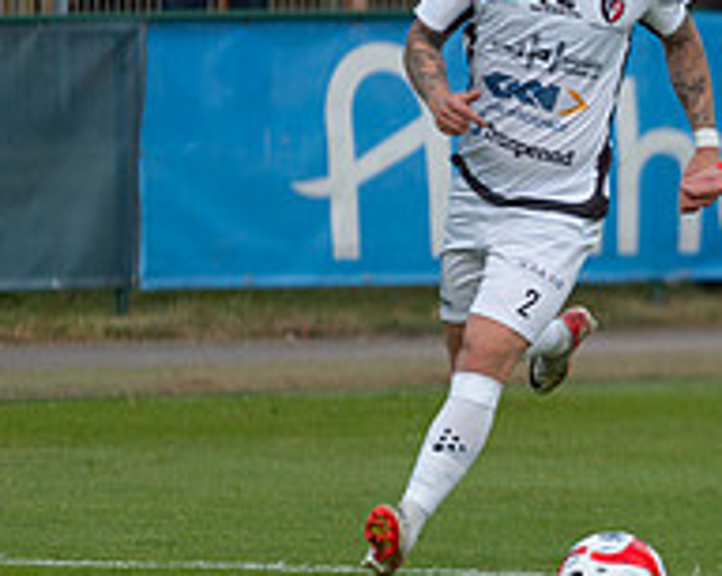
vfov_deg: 2.0
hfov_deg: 2.5
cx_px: 1064
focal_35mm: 784
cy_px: 142
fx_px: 16727
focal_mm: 200
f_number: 3.2
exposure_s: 1/1600
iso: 280
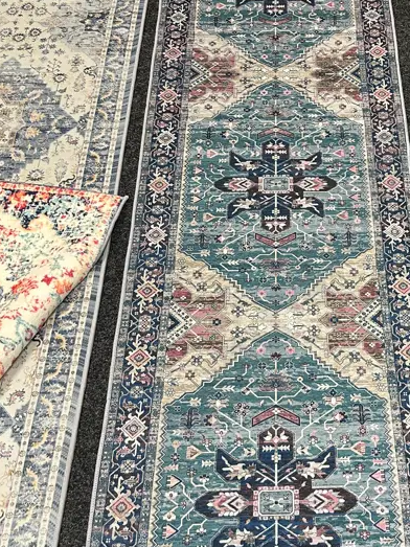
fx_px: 743
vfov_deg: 40.4
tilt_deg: -56.6
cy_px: 291
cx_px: 296
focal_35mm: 47
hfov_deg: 30.5
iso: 200
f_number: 1.78
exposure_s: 1/100
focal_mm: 6.86
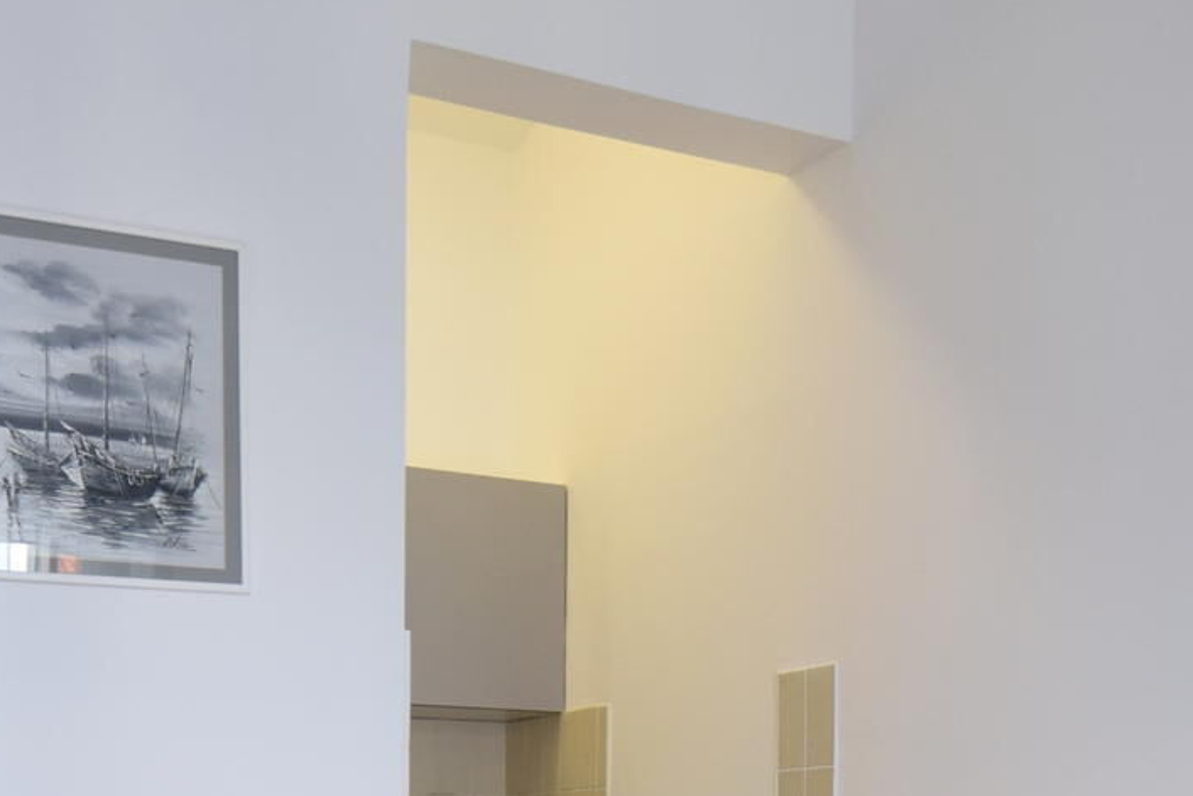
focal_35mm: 51
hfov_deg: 38.9
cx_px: 602
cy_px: 860
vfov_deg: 24.8
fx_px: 1690
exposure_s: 1/60
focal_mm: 10
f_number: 4
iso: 400
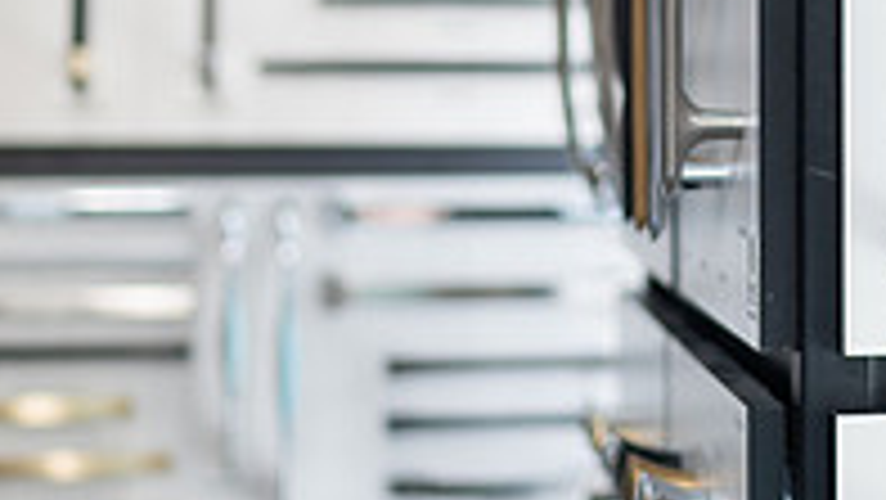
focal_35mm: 110
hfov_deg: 19.0
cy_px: -65
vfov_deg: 10.9
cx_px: 847
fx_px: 2585
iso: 200
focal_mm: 35
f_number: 2
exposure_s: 1/200
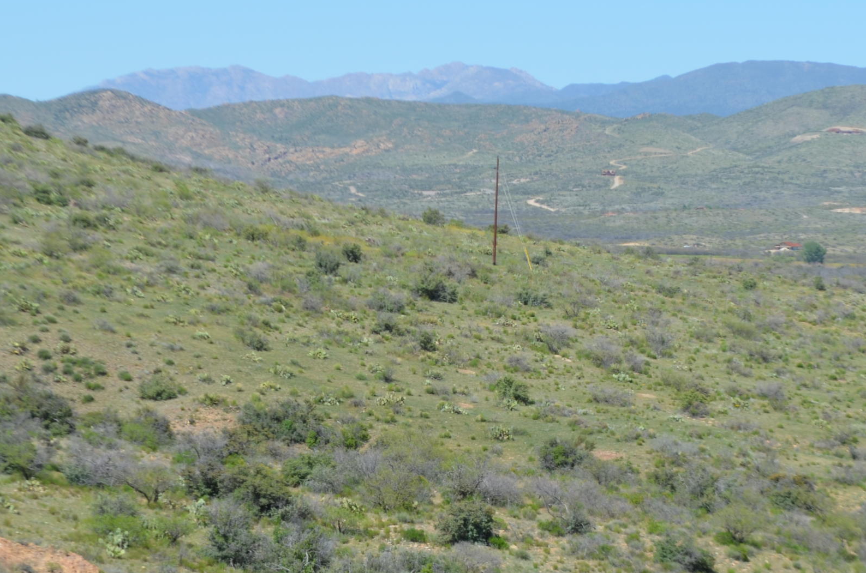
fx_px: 3743
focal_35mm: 156
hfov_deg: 13.2
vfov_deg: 8.8
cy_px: 392
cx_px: 468
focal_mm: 55
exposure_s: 1/250
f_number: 8
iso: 100
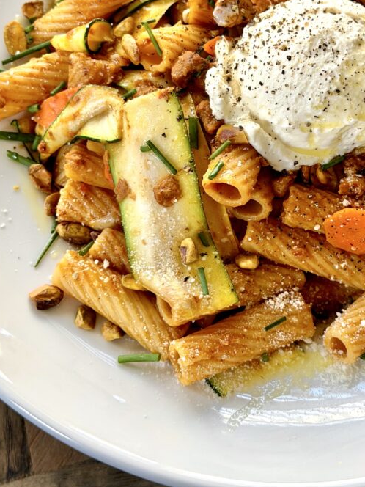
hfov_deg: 19.9
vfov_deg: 26.2
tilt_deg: -68.4
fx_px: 1040
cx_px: 224
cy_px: 169
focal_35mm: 74
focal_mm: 6.76
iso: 100
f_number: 1.78
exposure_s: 1/60
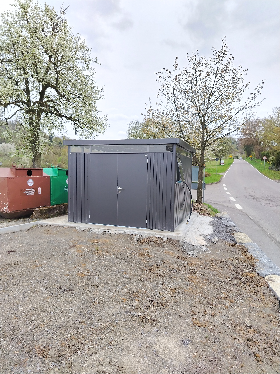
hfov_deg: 56.8
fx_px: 259
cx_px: 140
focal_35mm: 24
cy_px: 187
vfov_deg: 71.6
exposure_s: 1/505
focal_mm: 5.25
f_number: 1.75
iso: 100
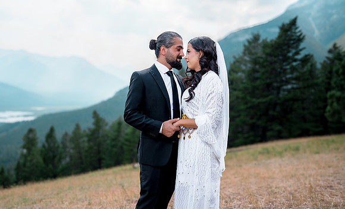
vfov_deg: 42.0
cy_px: 135
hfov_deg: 64.9
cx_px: 144
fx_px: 269
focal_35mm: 29
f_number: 2.8
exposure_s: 1/1000
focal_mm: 24
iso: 100
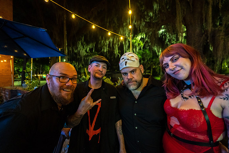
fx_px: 89
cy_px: 76
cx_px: 114
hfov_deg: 104.2
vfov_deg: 81.2
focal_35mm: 14
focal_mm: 14
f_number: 2.8
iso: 3200
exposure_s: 1/80
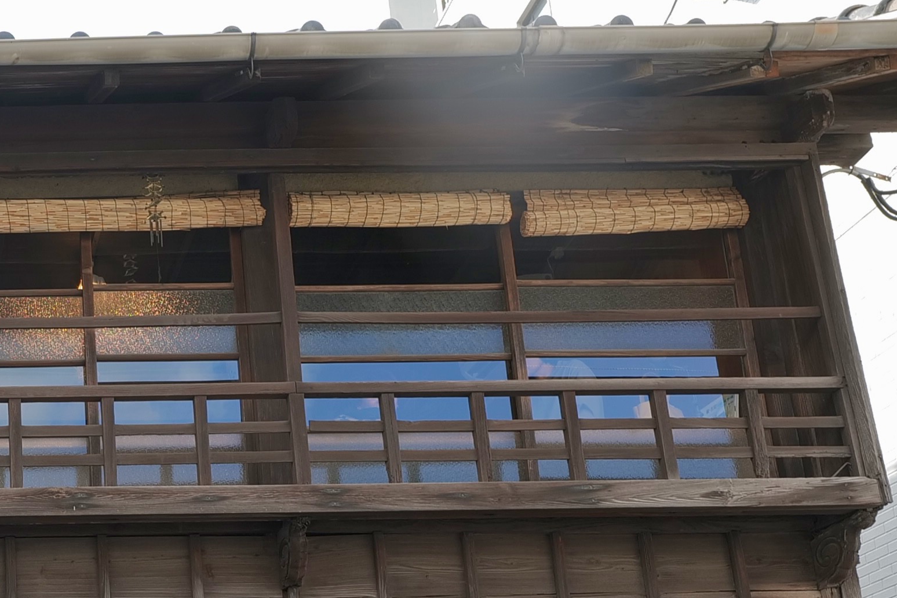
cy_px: 601
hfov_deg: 28.7
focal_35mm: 62
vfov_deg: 21.1
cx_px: -138
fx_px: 1545
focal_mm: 16
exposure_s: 1/100
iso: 100
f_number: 5
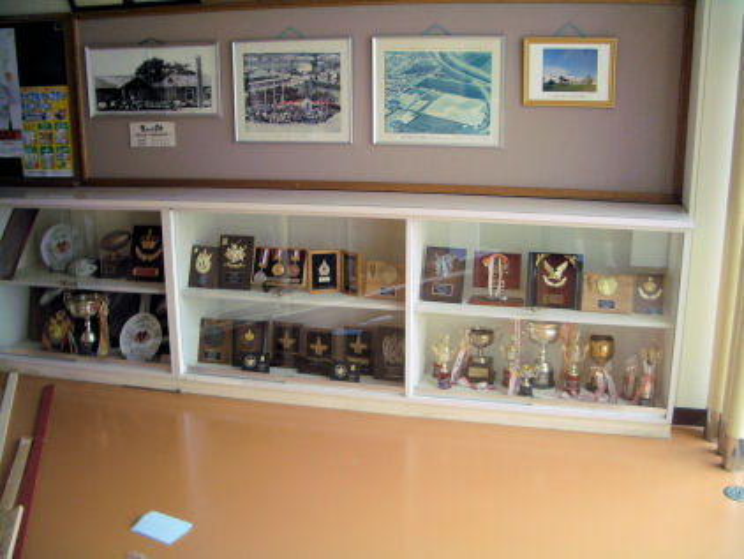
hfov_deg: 52.6
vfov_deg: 40.7
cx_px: 372
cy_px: 280
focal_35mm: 35
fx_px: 753
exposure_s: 1/80
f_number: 2.6
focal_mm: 5.8
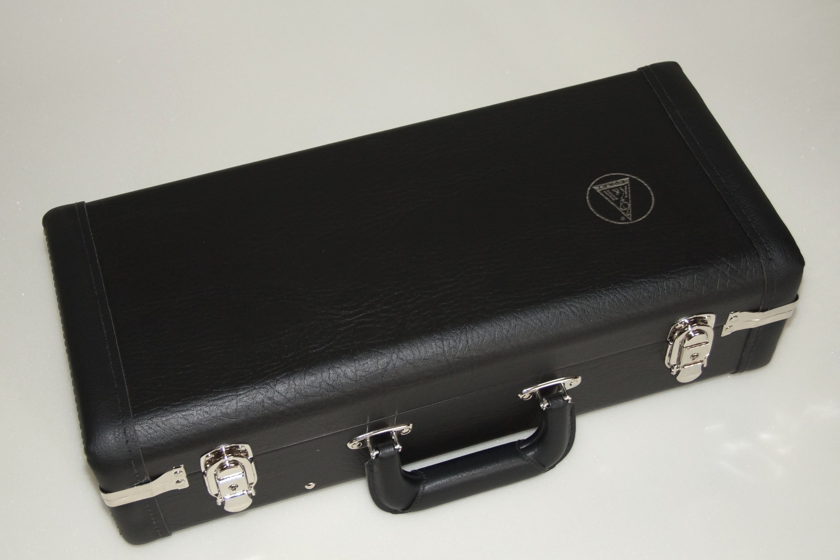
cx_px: 420
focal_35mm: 45
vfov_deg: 29.9
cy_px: 280
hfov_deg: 43.6
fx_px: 1050
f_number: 4.5
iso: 800
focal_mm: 30
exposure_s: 1/60
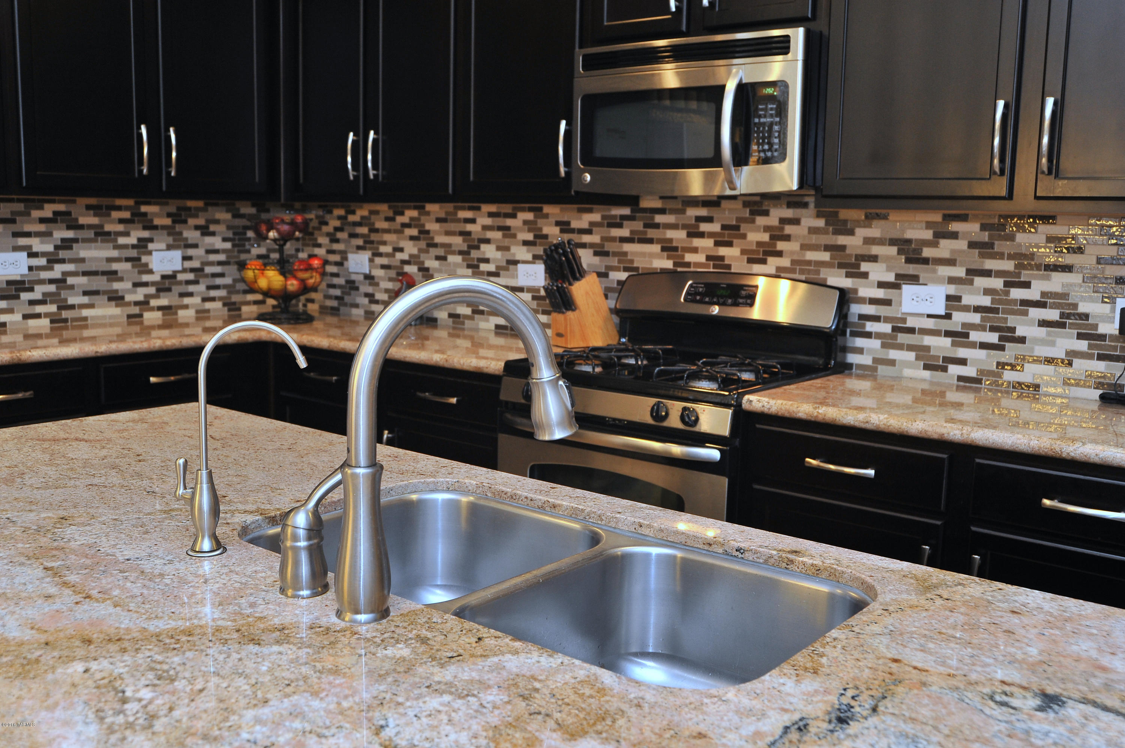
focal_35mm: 35
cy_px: 374
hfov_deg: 54.5
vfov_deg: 37.8
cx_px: 562
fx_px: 1093
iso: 1000
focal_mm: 35
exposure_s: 1/30
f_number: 5.6
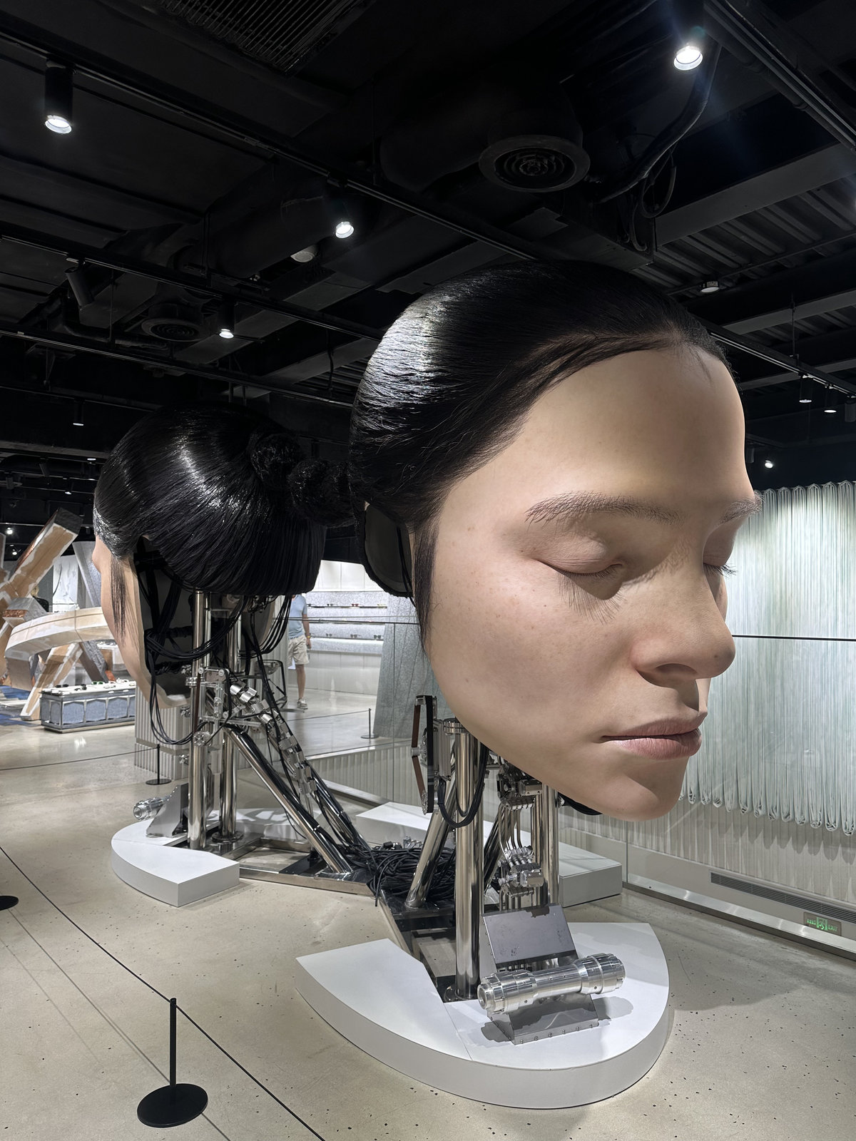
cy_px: 570
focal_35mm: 24
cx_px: 428
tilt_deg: +1.9
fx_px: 791
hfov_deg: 56.8
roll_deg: -0.9
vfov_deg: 71.6
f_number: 1.78
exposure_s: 1/192
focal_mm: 6.86
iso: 64
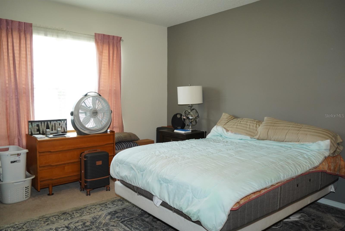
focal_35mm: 28
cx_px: 172
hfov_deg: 65.4
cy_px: 116
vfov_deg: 46.5
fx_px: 268
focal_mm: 28
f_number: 4
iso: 2000
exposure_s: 1/160
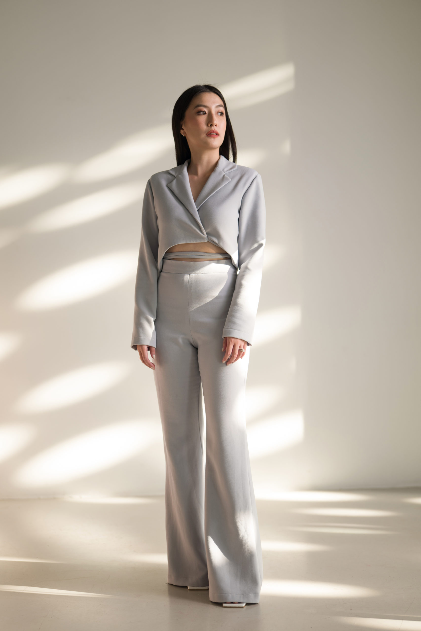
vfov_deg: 39.6
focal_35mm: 50
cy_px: 316
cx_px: 210
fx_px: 877
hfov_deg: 27.0
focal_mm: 50
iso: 100
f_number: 1.4
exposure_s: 1/100
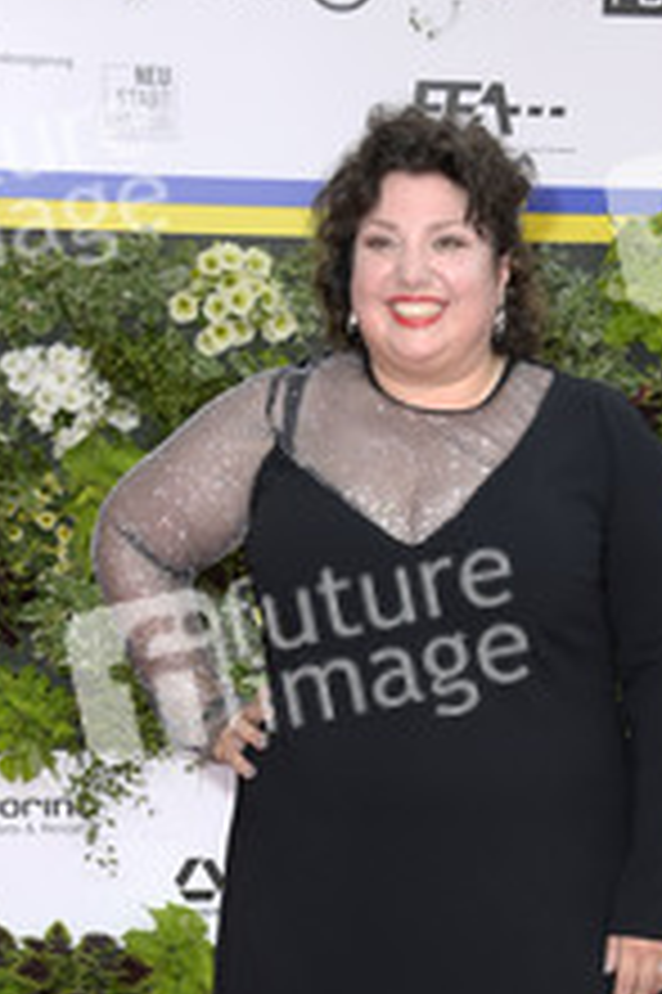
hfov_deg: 14.5
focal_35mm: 94
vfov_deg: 21.3
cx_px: 428
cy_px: 882
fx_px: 2597
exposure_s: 1/250
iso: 400
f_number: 6.3
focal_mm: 52
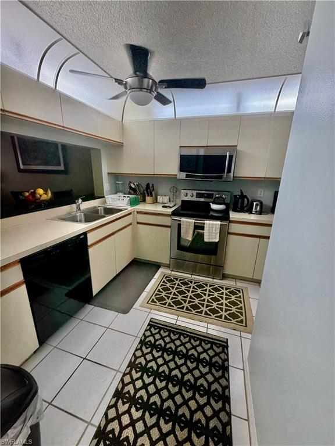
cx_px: 168
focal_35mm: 14
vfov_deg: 102.1
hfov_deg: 85.7
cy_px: 223
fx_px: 181
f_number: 2.2
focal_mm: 2.22
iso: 250
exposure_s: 1/120
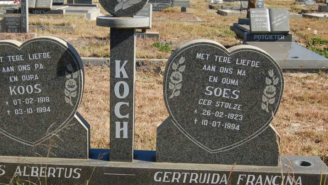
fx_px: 461
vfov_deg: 22.6
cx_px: 123
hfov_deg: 38.9
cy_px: 76
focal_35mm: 53
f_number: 6.3
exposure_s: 1/320
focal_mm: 26
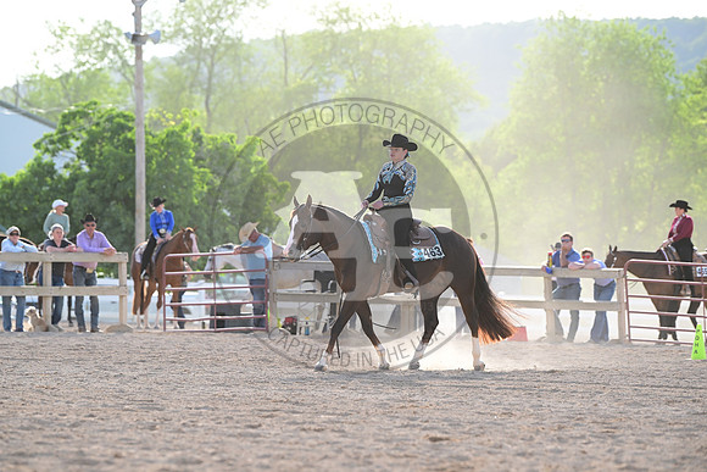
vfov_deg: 6.9
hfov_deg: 10.3
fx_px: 3929
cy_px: 236
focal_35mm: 200
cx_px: 354
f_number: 5
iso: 1000
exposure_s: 1/2000
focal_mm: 200
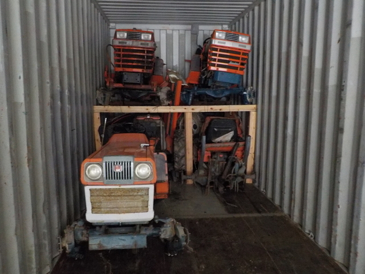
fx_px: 316
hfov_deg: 60.0
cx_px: 182
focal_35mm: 30
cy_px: 137
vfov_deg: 46.8
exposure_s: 1/5
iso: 800
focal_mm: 4.1
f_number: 3.3
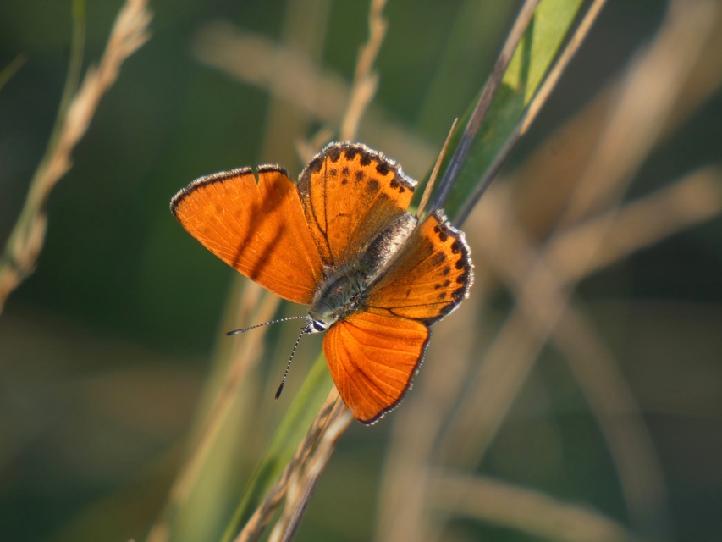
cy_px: 271
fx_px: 25032
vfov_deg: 1.2
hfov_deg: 1.7
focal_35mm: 1200
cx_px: 361
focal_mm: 215
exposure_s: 1/160
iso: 80
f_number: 5.9
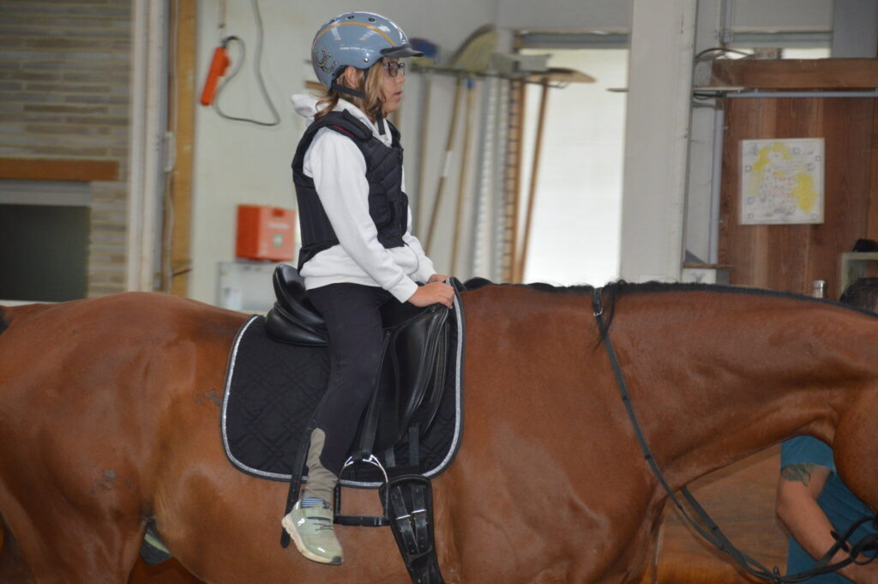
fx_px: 3838
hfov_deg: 13.1
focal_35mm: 158
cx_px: 439
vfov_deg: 8.7
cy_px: 292
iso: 1100
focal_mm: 105
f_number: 5.6
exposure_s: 1/60
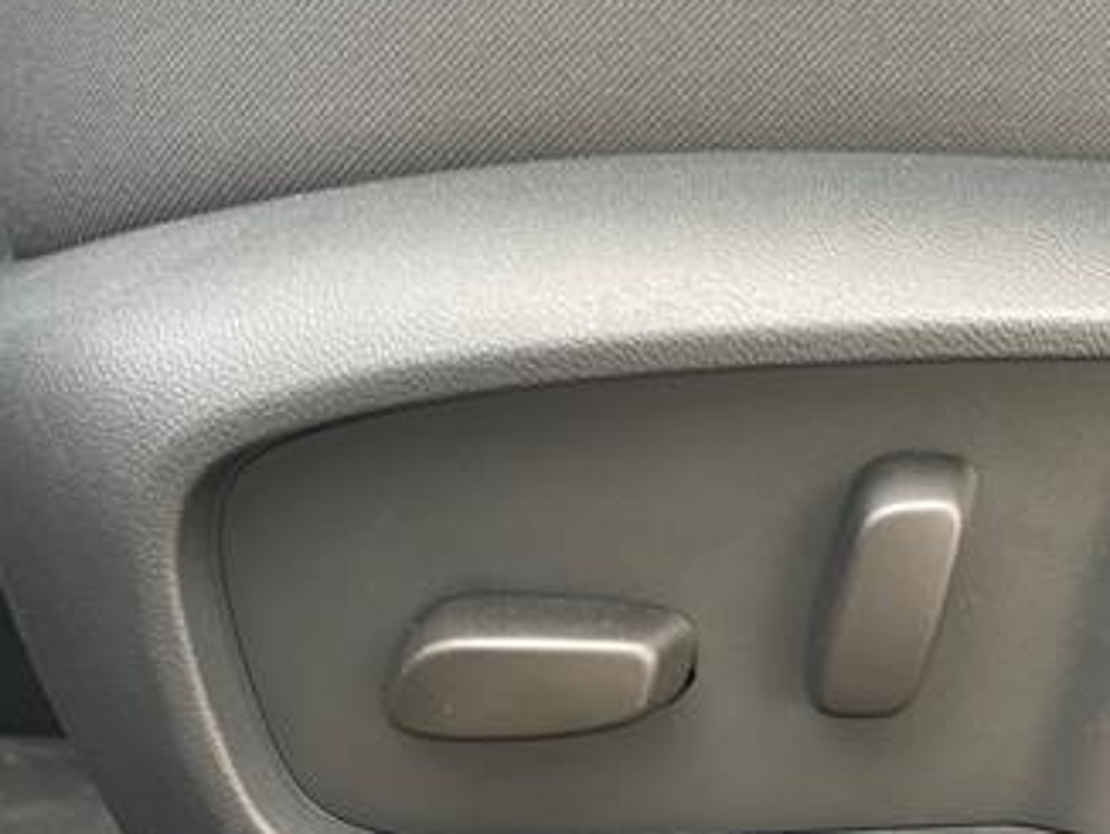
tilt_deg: -18.4
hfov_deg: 36.6
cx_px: 838
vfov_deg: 28.4
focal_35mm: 51
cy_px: 555
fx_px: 1637
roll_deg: -1.0
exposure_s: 1/60
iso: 200
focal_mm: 4.2
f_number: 1.6
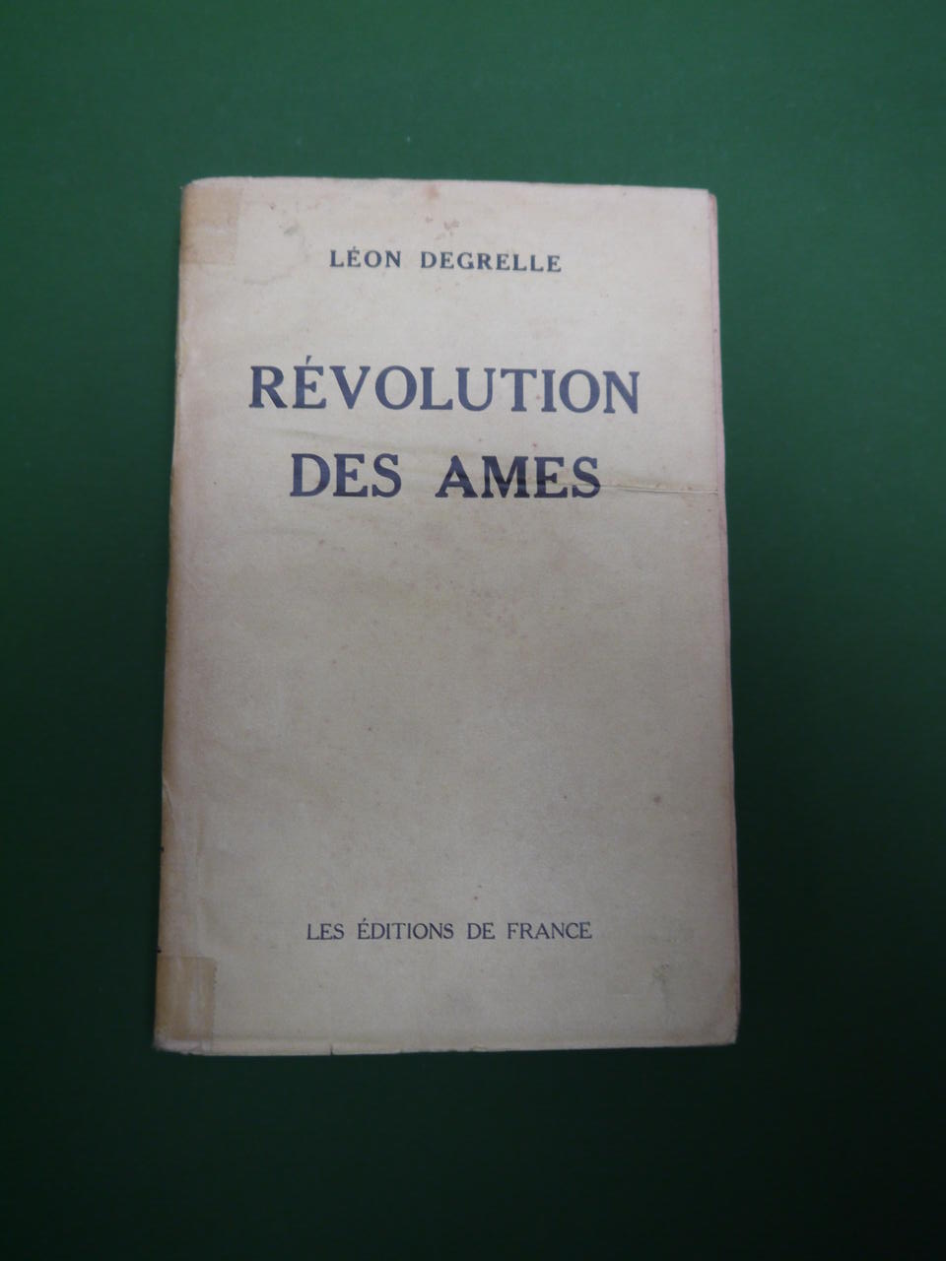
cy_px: 630
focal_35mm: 28
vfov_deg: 63.4
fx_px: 1020
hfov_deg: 49.7
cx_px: 473
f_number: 3.5
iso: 500
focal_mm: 14
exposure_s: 1/60
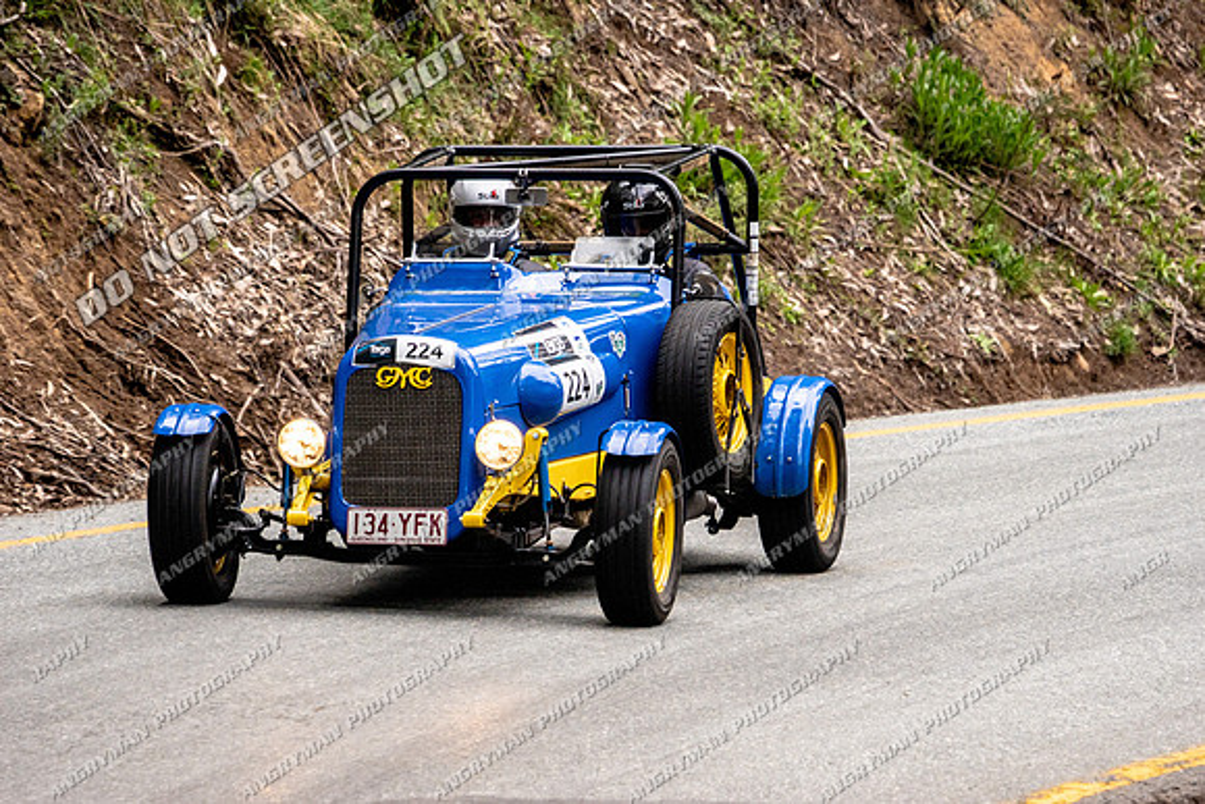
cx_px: 602
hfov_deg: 3.8
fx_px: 18078
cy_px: 402
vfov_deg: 2.5
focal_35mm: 540
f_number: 5.6
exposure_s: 1/640
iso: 640
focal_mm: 360
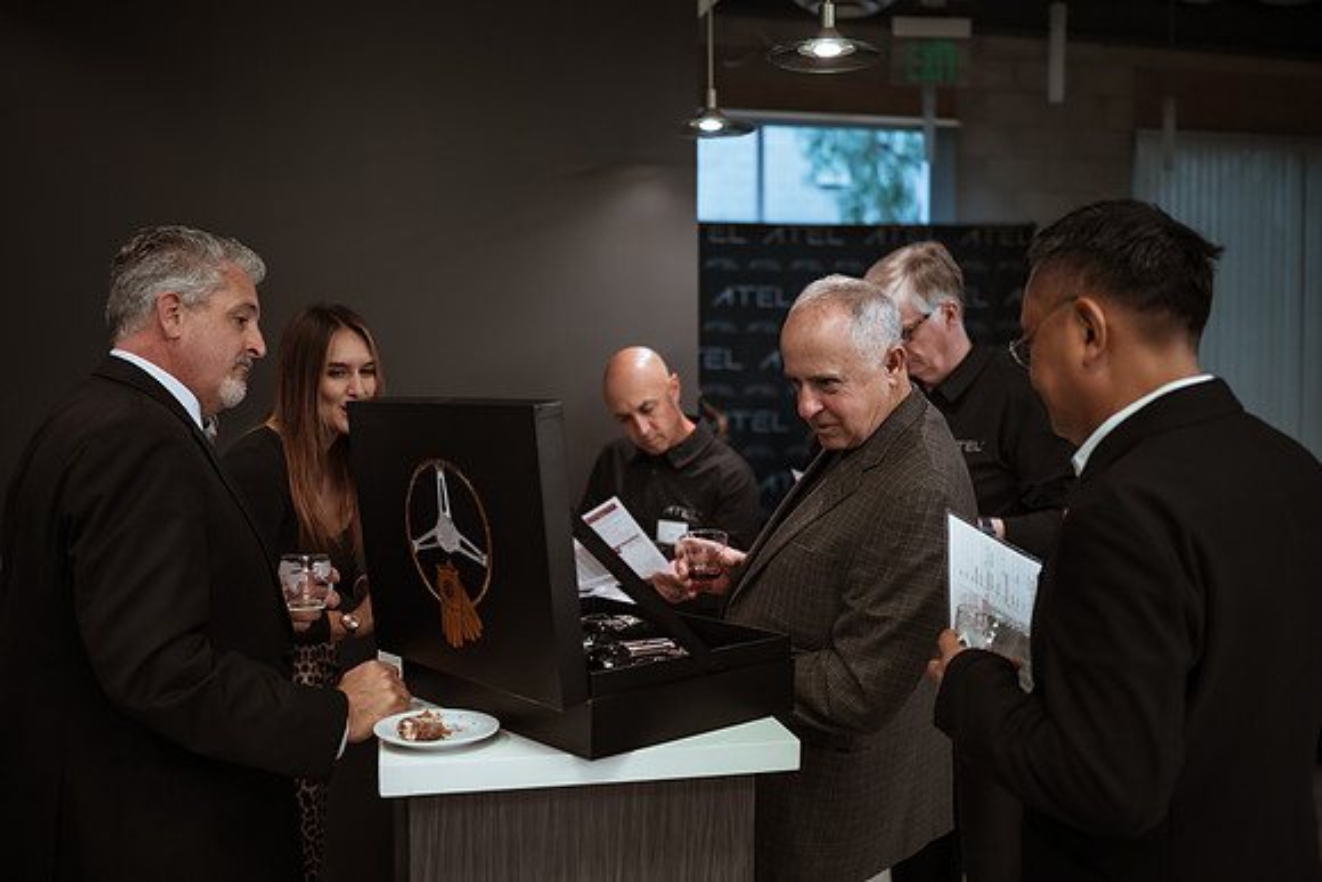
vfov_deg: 37.9
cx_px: 661
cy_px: 441
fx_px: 1286
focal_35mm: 35
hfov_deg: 54.4
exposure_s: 1/320
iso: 1600
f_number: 1.8
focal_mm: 35
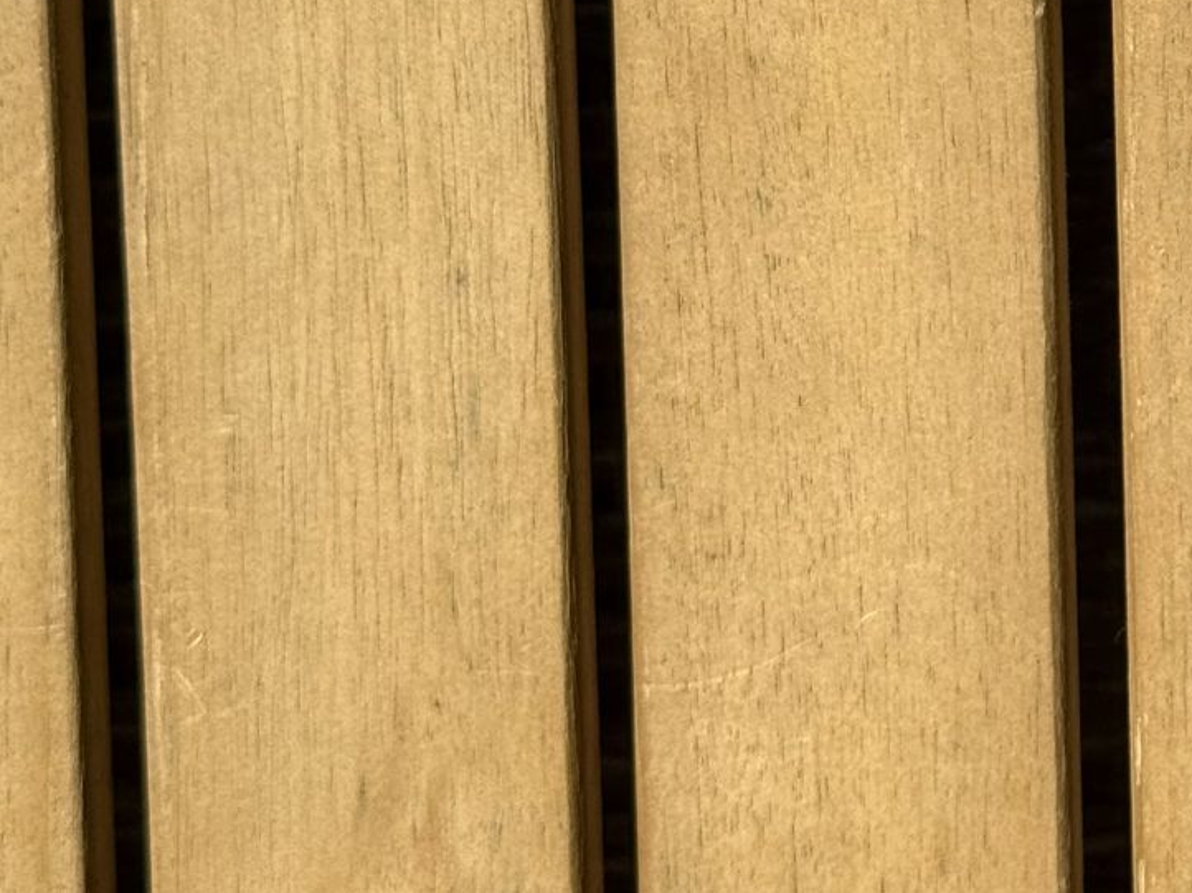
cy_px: -132
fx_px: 4578
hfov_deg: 14.4
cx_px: 1400
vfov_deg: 11.0
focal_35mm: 133
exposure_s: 1/4587
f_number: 1.78
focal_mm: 6.76
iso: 64
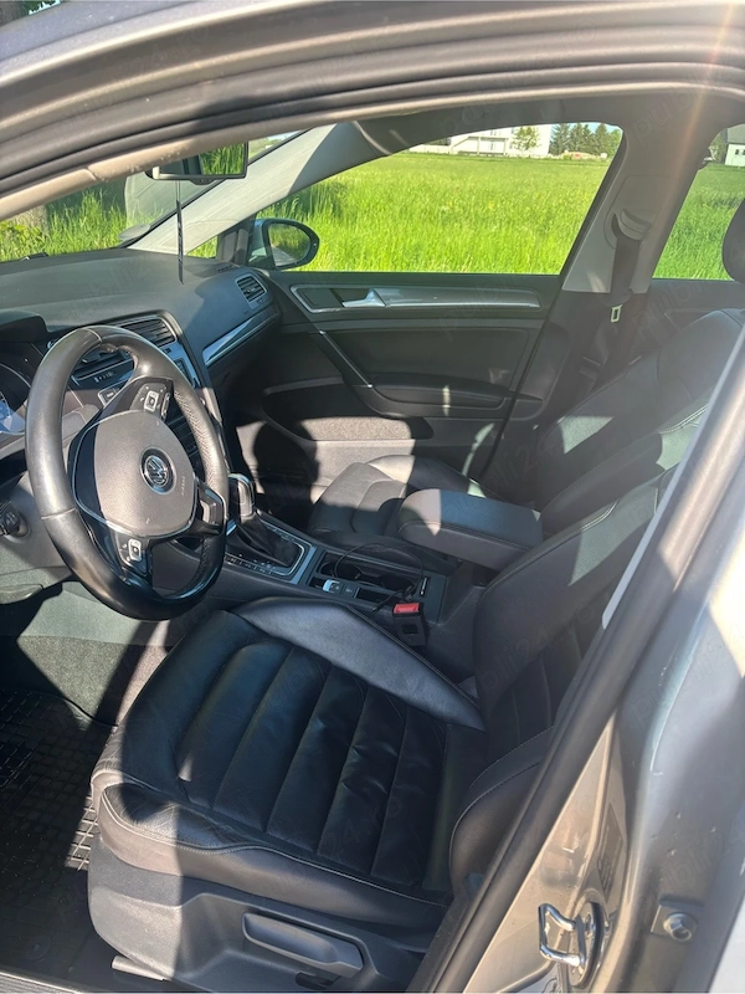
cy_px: 497
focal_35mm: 26
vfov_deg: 67.3
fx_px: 746
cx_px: 372
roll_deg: -3.8
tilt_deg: -26.2
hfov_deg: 53.1
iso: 50
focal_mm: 5.96
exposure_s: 1/368
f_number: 1.6
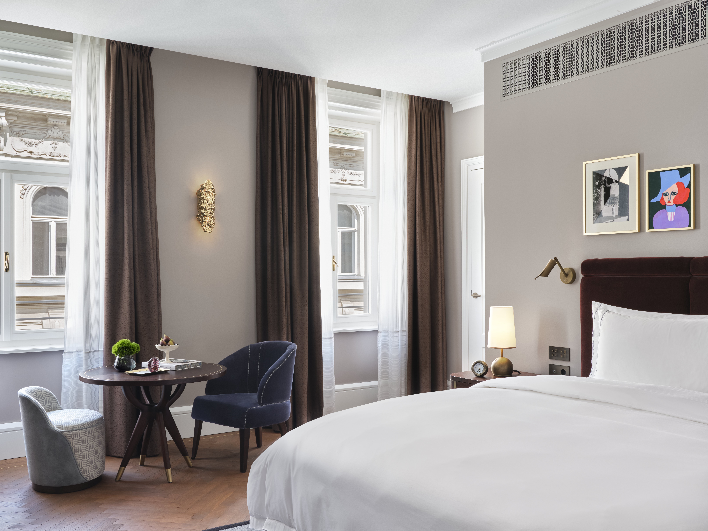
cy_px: 266
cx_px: 354
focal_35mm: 33
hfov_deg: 55.4
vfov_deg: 42.9
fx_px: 675
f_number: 16
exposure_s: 1/2.5
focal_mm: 41.1
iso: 400
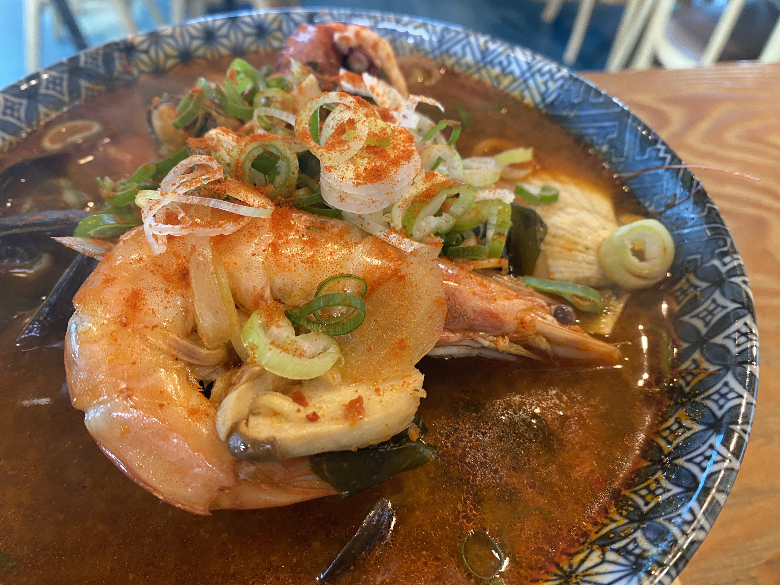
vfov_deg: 53.1
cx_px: 390
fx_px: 586
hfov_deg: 67.3
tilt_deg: -50.4
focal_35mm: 26
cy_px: 292
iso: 200
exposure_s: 1/60
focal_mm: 4.25
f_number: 1.8
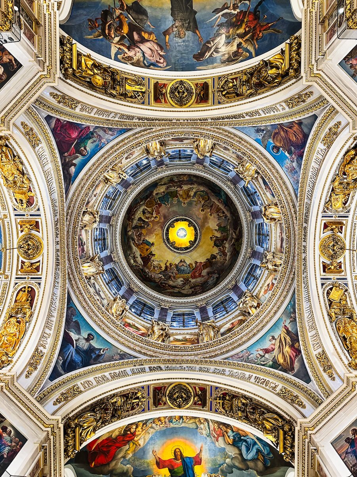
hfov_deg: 56.8
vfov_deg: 71.6
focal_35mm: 24
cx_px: 178
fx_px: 330
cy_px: 238
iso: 250
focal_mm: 6.86
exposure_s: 1/50
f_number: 1.8
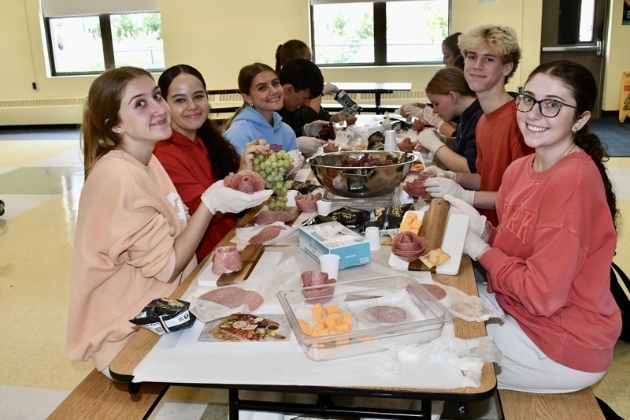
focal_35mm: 36
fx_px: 630
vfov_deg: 36.9
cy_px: 210
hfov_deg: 53.1
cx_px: 315
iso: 3200
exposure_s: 1/250
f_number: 7.1
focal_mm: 24
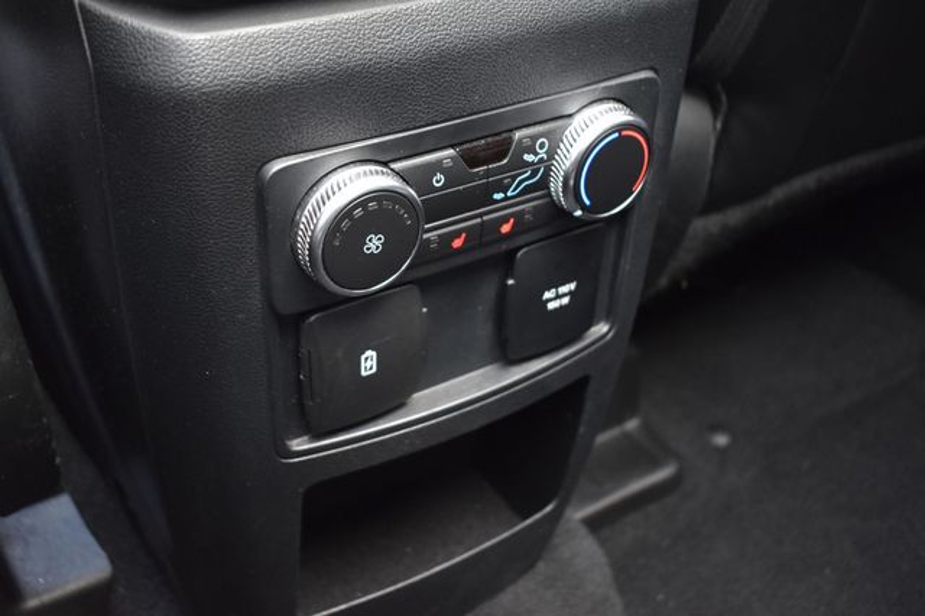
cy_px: 308
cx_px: 462
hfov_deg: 45.0
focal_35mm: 44
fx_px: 1117
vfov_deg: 30.8
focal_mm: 29
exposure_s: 1/13
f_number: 4.2
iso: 1600
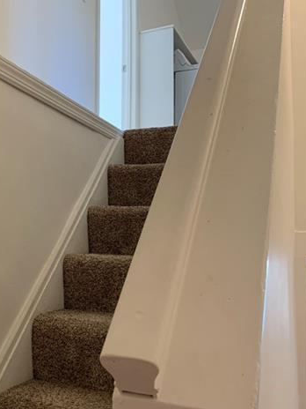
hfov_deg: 32.6
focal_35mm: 43
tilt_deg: +3.5
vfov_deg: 43.8
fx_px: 507
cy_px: 212
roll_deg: -0.9
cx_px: 58
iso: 100
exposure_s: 1/60
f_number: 1.8
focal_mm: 4.25
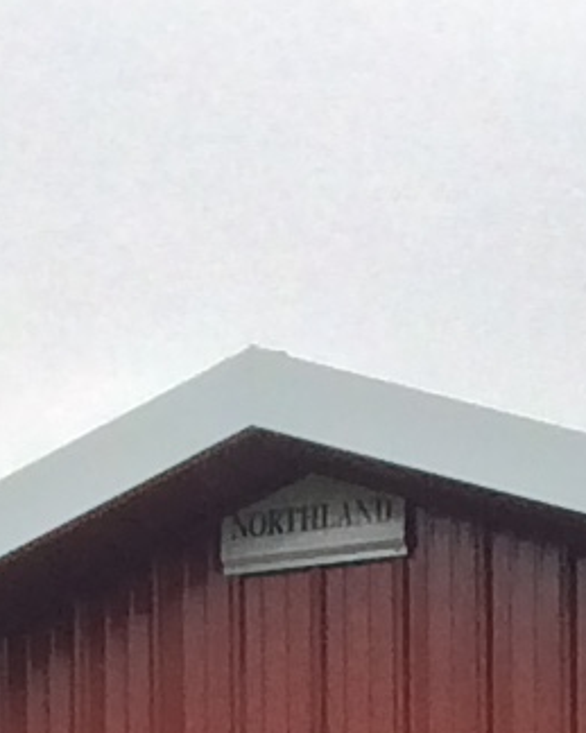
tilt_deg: -4.5
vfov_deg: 5.9
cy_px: 2704
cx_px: 1145
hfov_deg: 5.3
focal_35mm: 285
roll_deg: +0.7
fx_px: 6181
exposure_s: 1/612
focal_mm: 4.15
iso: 32
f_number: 2.2
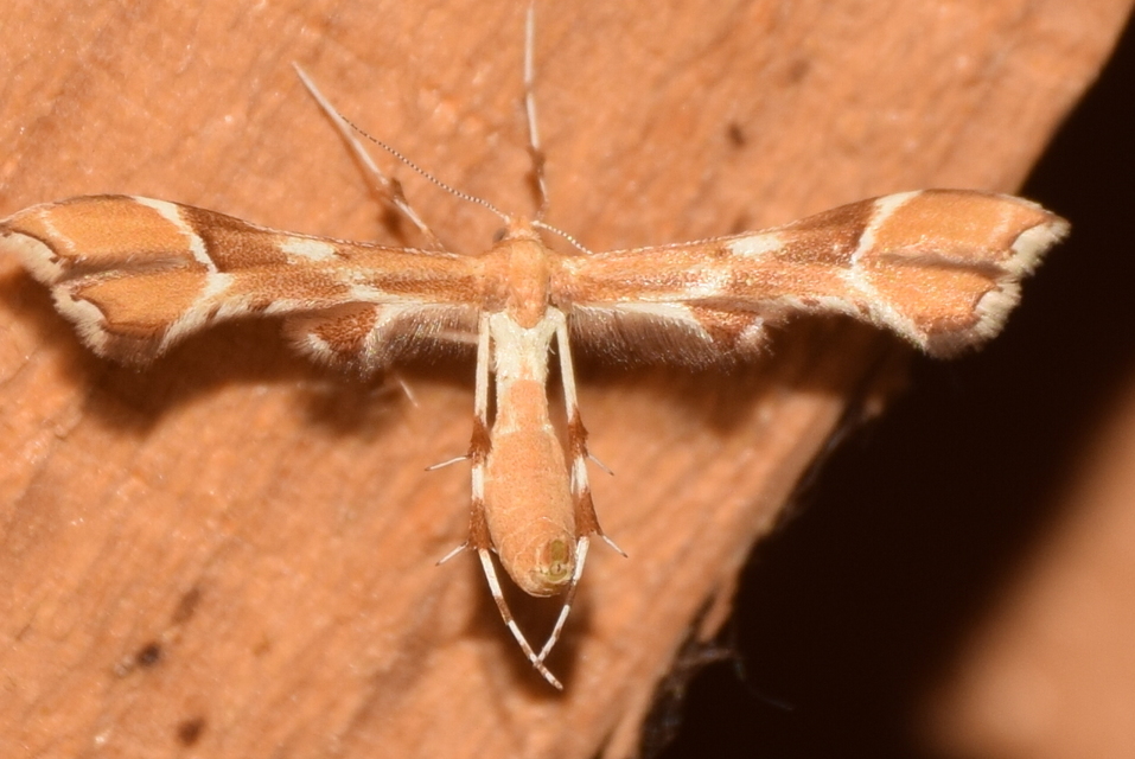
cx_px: 568
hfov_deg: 9.8
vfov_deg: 6.6
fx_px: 6627
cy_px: 380
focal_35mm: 210
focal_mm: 140
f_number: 10
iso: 125
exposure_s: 1/160
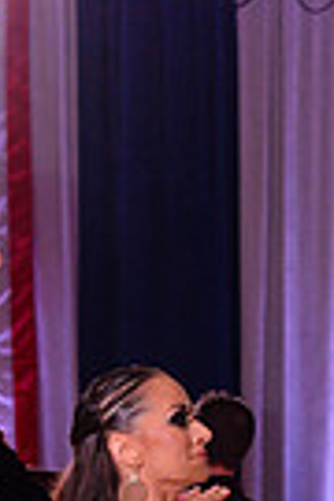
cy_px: 805
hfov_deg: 5.5
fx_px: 3465
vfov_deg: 8.1
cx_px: -199
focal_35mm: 249
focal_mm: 58
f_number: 7.1
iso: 2500
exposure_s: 1/250
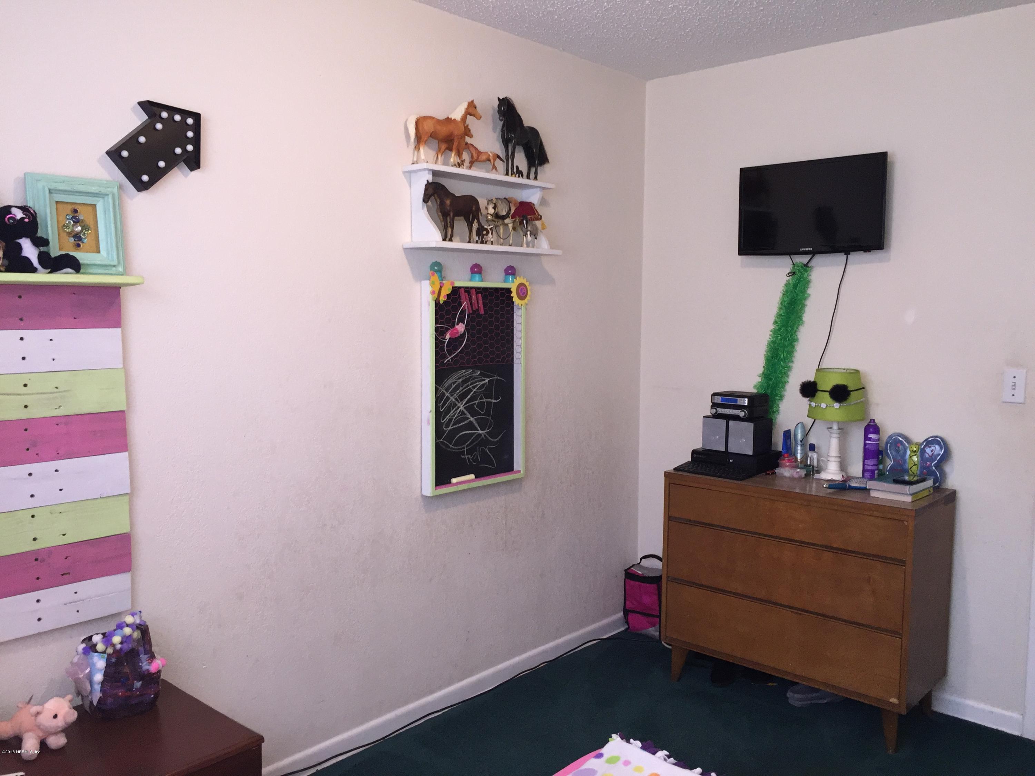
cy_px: 388
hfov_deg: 61.7
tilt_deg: -4.7
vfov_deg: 48.2
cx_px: 518
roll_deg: -0.4
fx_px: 867
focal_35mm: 29
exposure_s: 1/30
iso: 125
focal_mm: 4.15
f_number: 2.2
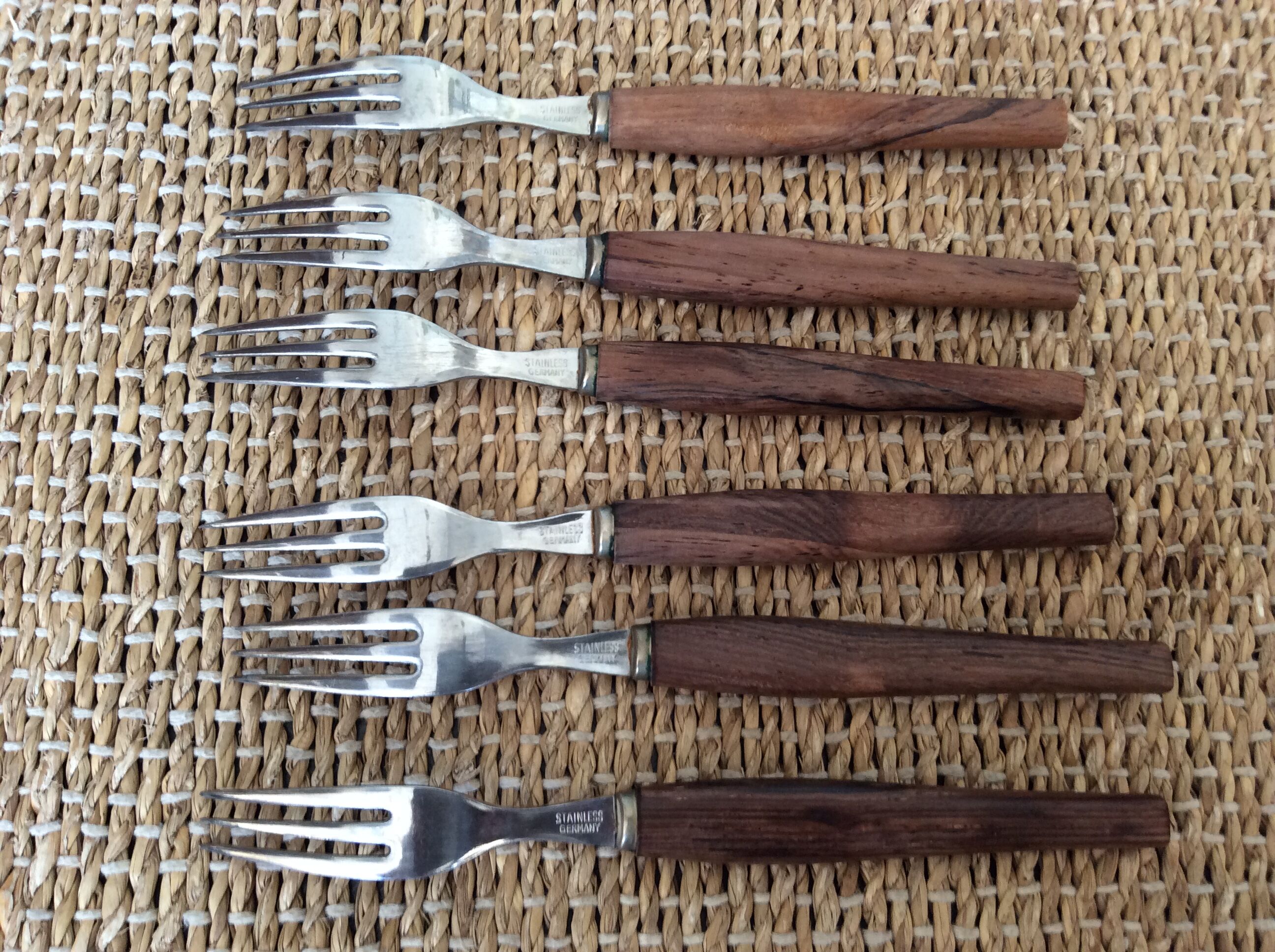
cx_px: 638
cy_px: 476
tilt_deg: -74.3
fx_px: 1177
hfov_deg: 56.9
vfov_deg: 44.1
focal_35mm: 32
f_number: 2.4
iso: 64
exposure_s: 1/24
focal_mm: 3.3
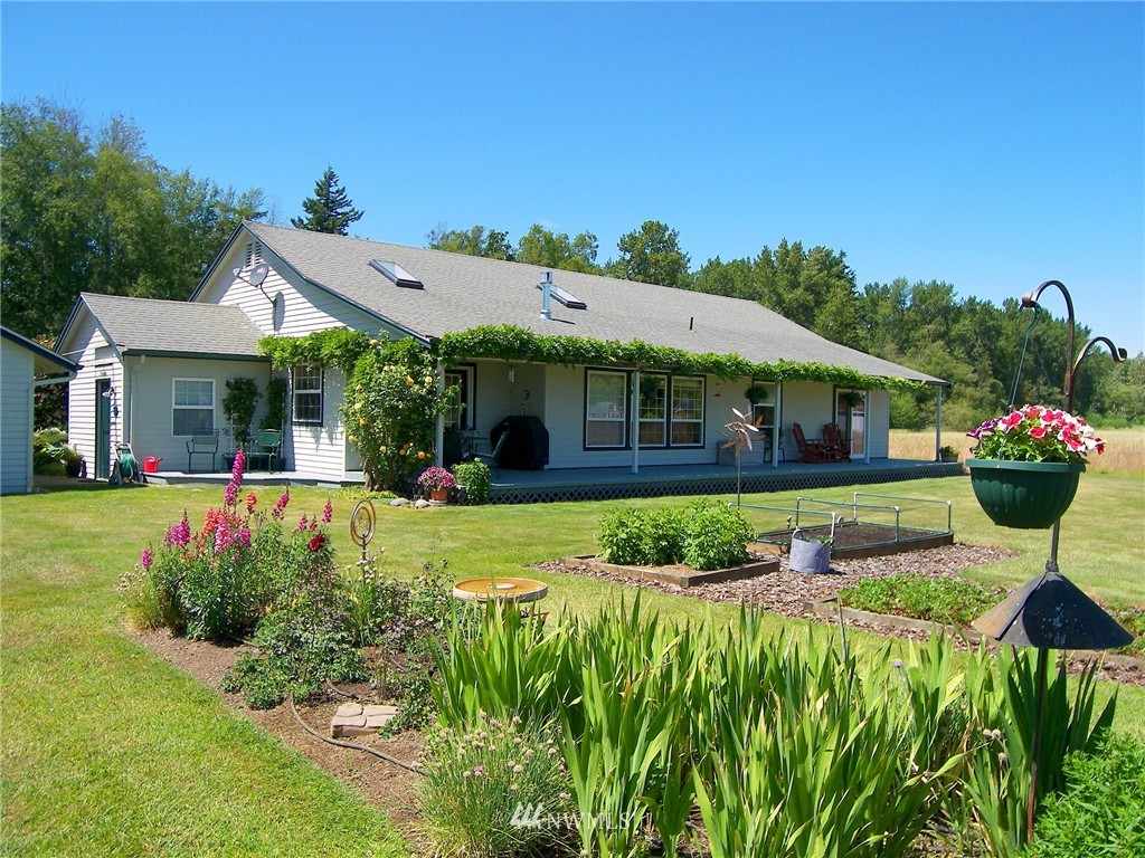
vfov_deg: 48.2
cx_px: 572
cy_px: 429
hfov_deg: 61.7
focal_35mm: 29
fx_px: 959
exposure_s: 1/640
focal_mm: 6
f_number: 3.2
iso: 50
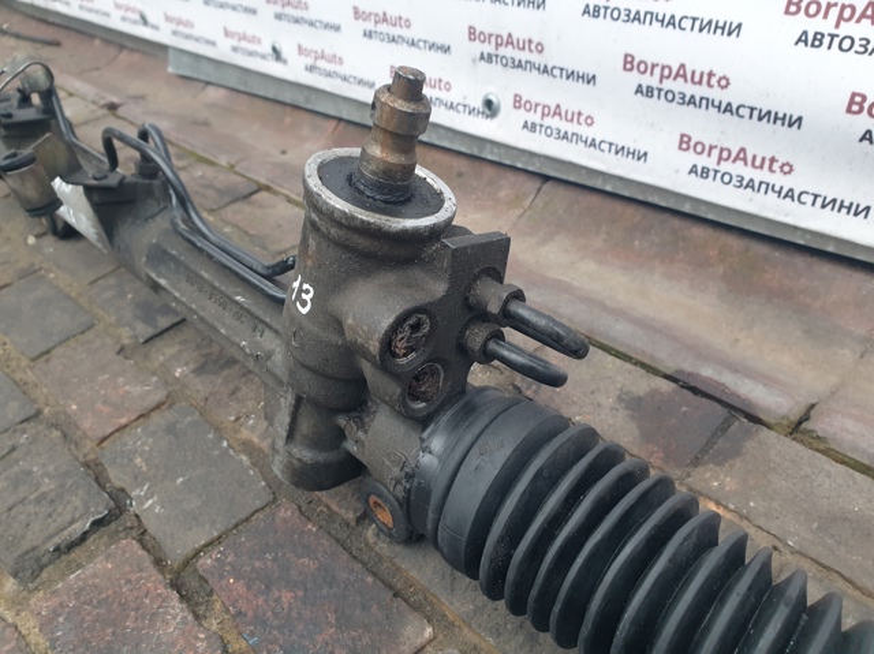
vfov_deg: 53.0
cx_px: 437
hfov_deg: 67.3
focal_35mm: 26
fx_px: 656
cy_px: 327
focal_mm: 4.3
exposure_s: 1/60
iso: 100
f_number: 2.4
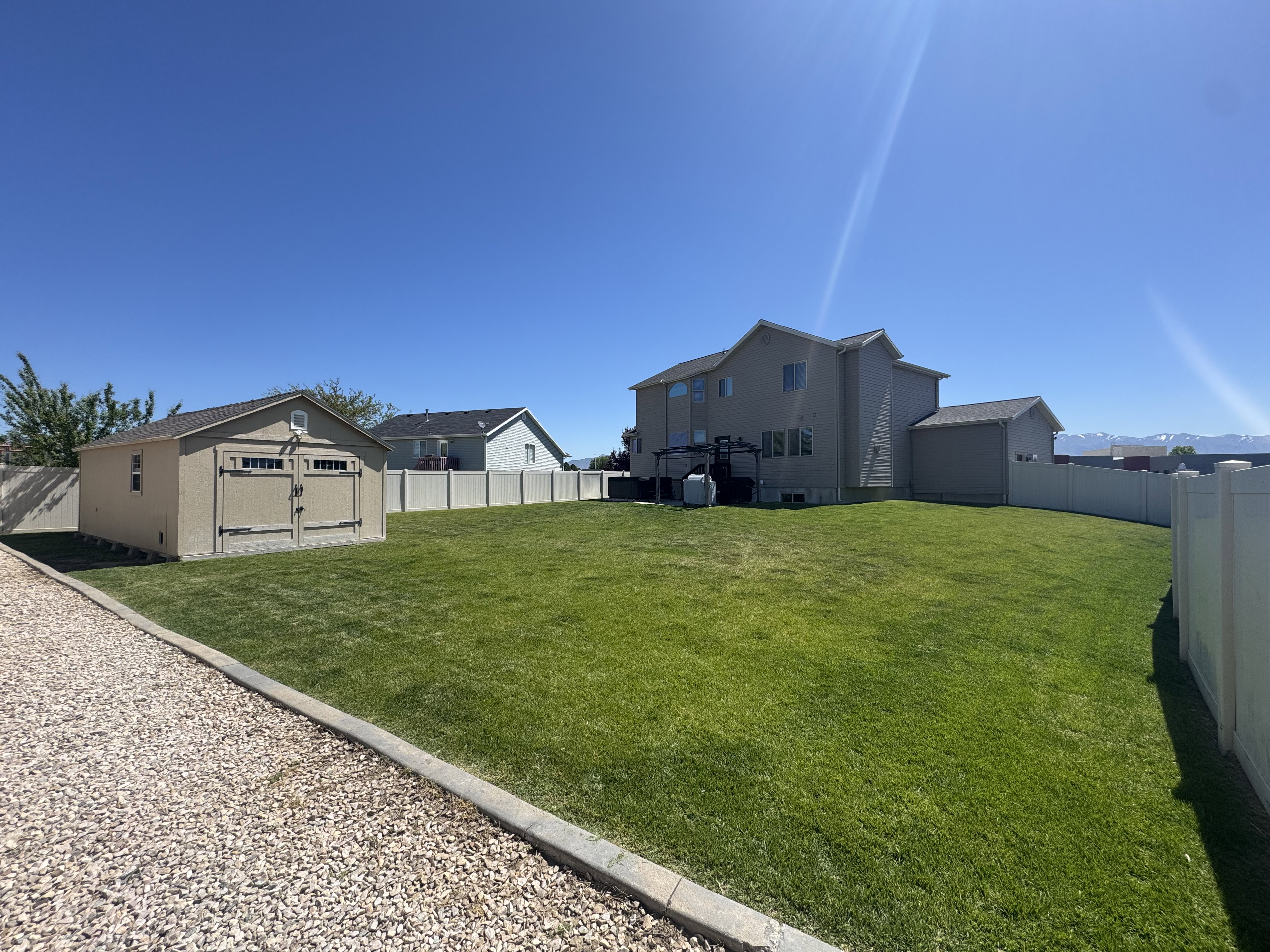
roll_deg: +0.0
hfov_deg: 102.1
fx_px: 514
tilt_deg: +1.5
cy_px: 476
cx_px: 635
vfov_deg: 85.7
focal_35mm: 14
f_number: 2.2
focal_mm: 2.22
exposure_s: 1/1637
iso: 50
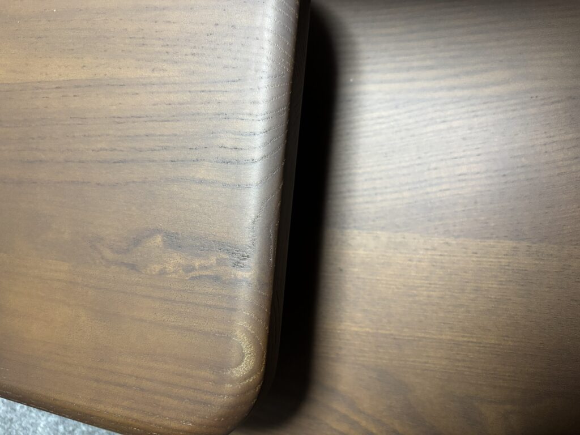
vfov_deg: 53.1
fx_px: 436
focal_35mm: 26
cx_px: 290
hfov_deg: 67.3
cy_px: 218
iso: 320
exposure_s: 1/60
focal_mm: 5.96
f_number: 1.6
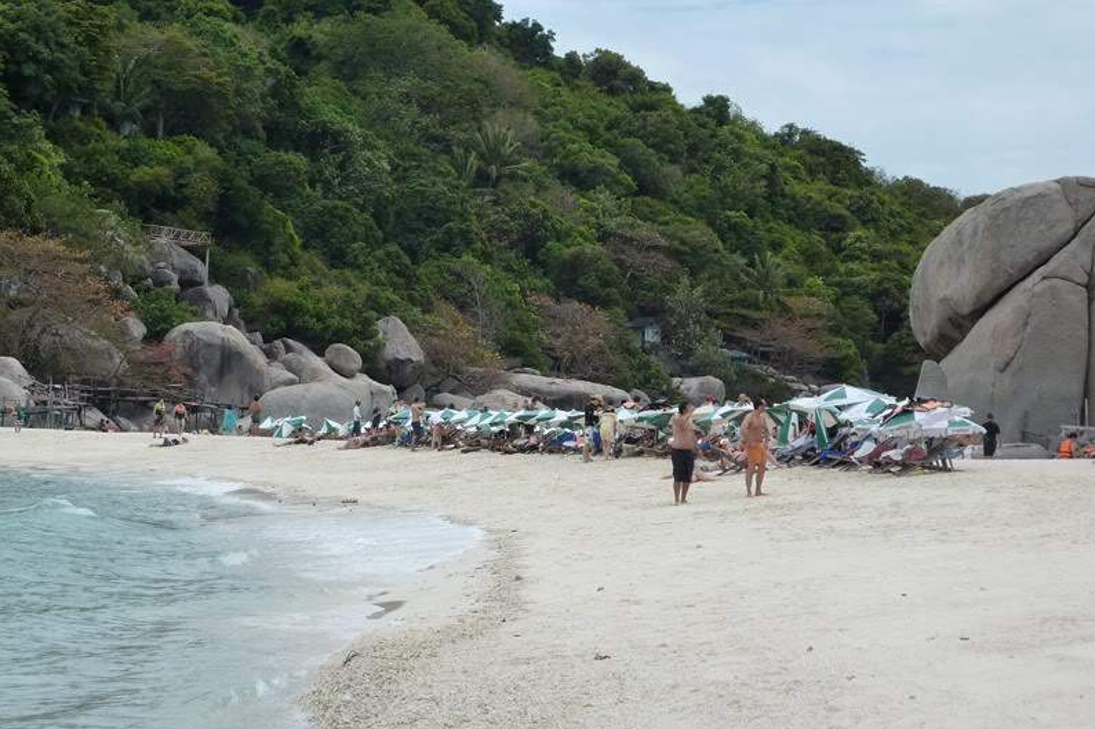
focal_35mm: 109
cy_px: 368
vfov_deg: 12.6
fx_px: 3315
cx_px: 550
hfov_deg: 18.8
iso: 125
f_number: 5.6
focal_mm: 17
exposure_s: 1/640
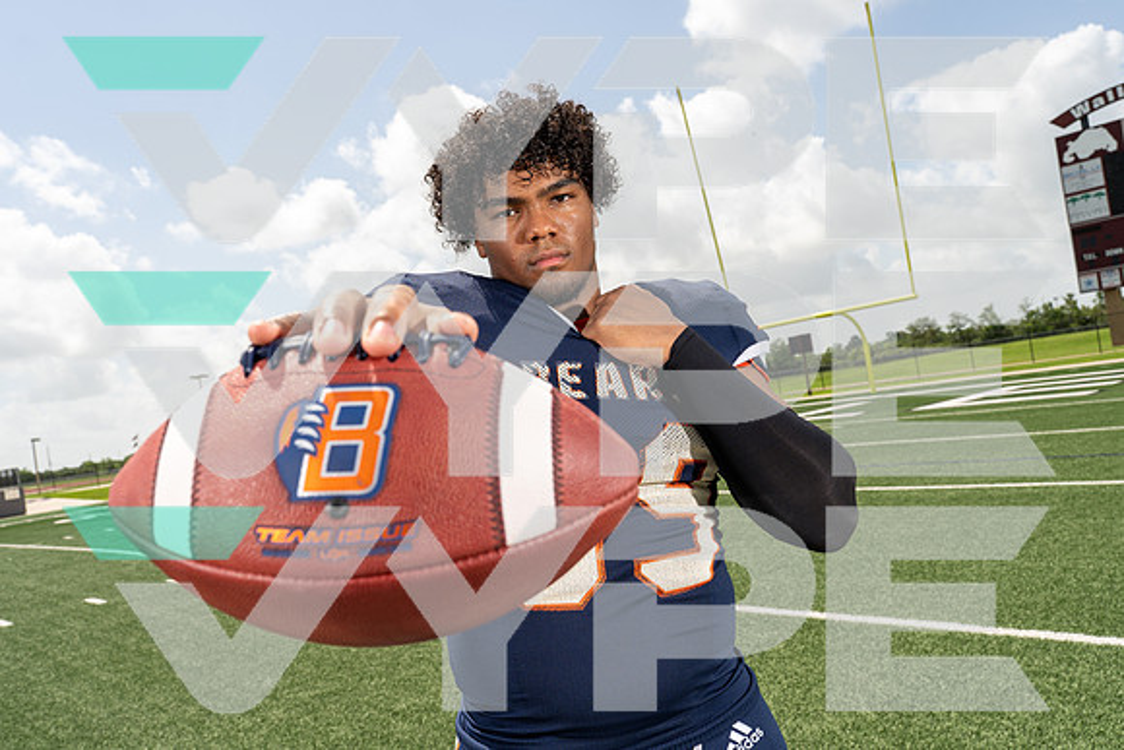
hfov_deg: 61.9
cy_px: 375
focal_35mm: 30
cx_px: 562
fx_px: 937
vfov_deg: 43.6
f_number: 8
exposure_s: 1/250
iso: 100
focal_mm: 30
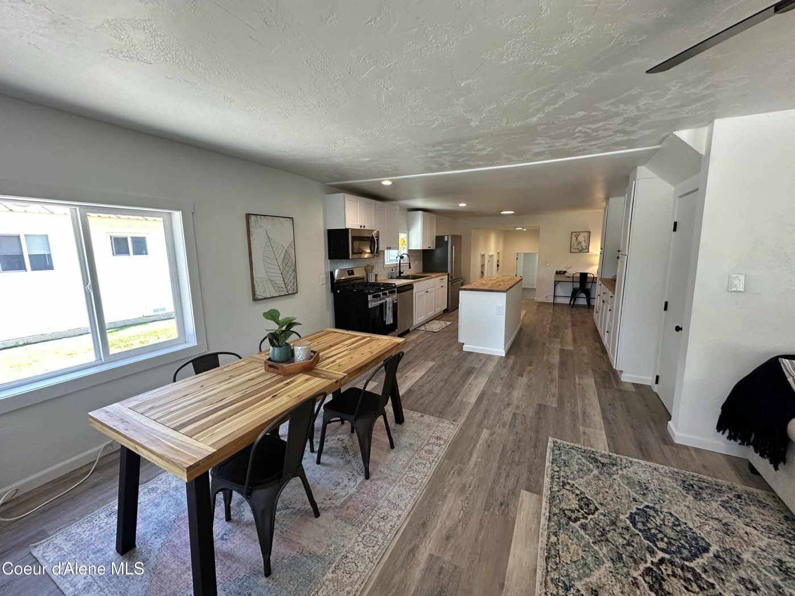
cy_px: 298
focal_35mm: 14
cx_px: 398
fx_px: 322
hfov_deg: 102.1
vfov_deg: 85.7
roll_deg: +0.4
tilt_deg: -9.7
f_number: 2.2
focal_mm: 2.22
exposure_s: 1/120
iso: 250
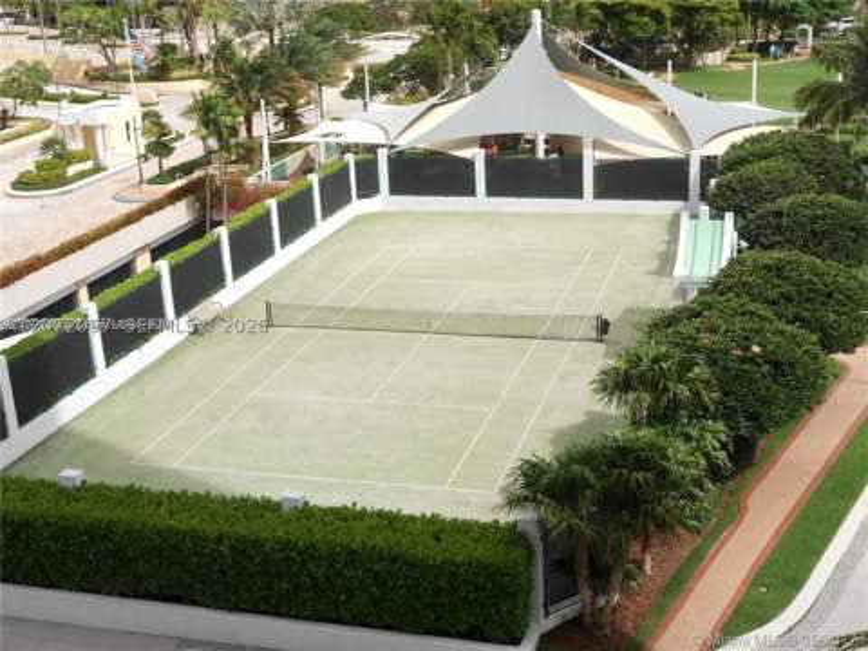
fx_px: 1229
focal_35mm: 49
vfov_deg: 29.7
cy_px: 326
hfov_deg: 38.9
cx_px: 434
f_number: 4.8
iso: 80
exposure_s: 1/500
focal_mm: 8.8
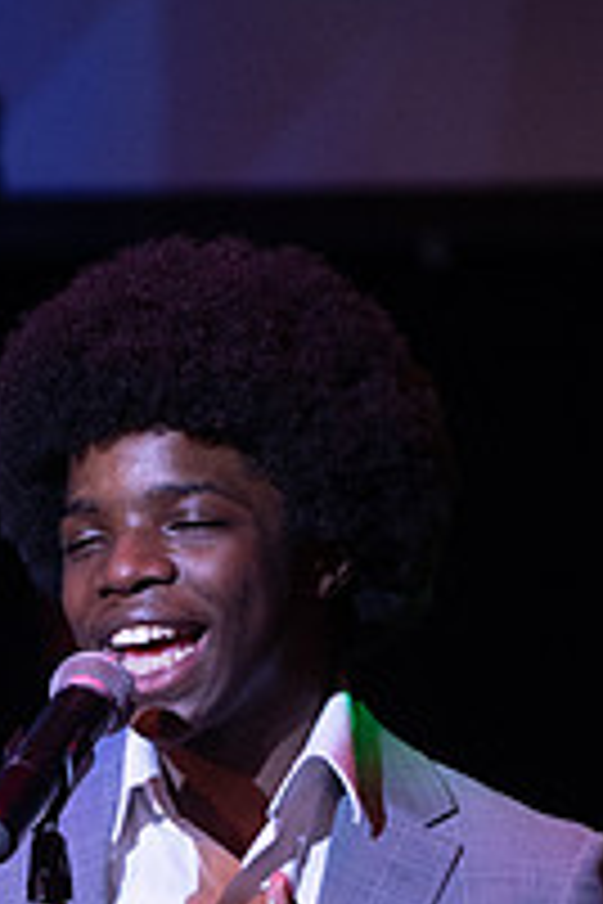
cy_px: 855
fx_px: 12662
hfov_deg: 2.7
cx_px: 99
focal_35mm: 504
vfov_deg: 4.1
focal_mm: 150
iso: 1600
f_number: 2.8
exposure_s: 1/200
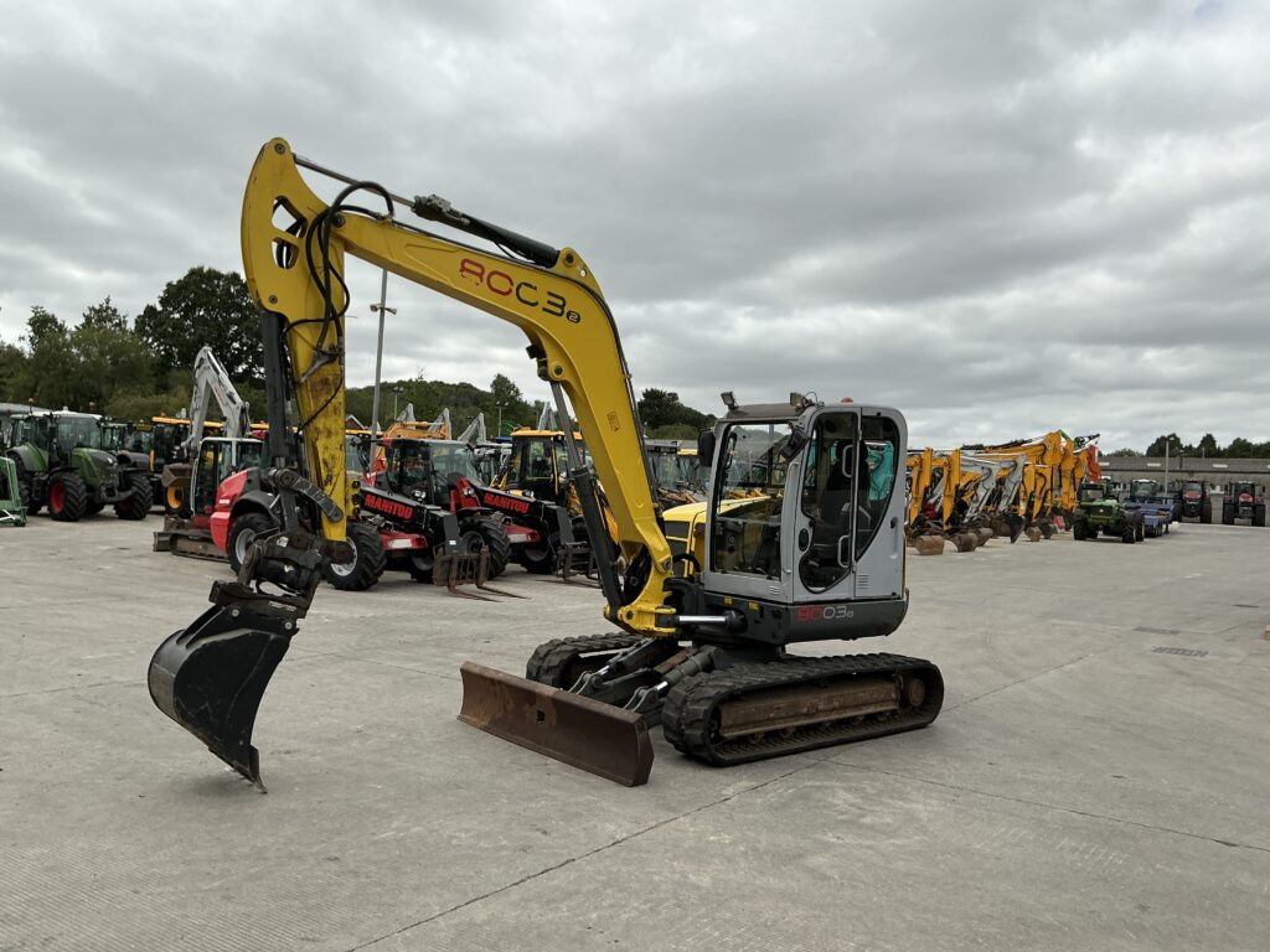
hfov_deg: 63.4
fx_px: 1027
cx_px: 635
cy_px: 476
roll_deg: -3.1
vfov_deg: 49.7
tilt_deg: +0.2
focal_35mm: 28
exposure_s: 1/2141
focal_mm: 3
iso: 25
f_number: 1.8
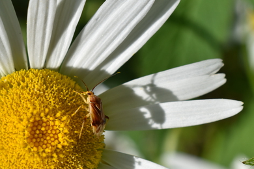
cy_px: 122
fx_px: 894
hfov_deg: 16.1
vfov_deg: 10.8
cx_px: 96
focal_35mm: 127
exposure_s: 1/500
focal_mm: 55
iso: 200
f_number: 11
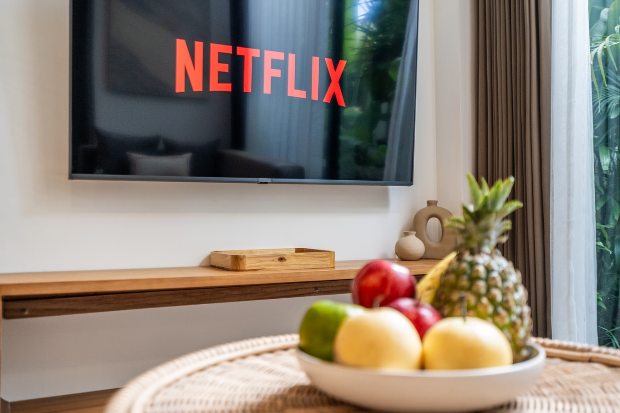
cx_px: 310
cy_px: 206
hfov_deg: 54.4
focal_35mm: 35
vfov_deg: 37.9
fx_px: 603
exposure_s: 1/250
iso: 2000
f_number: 4
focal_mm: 35
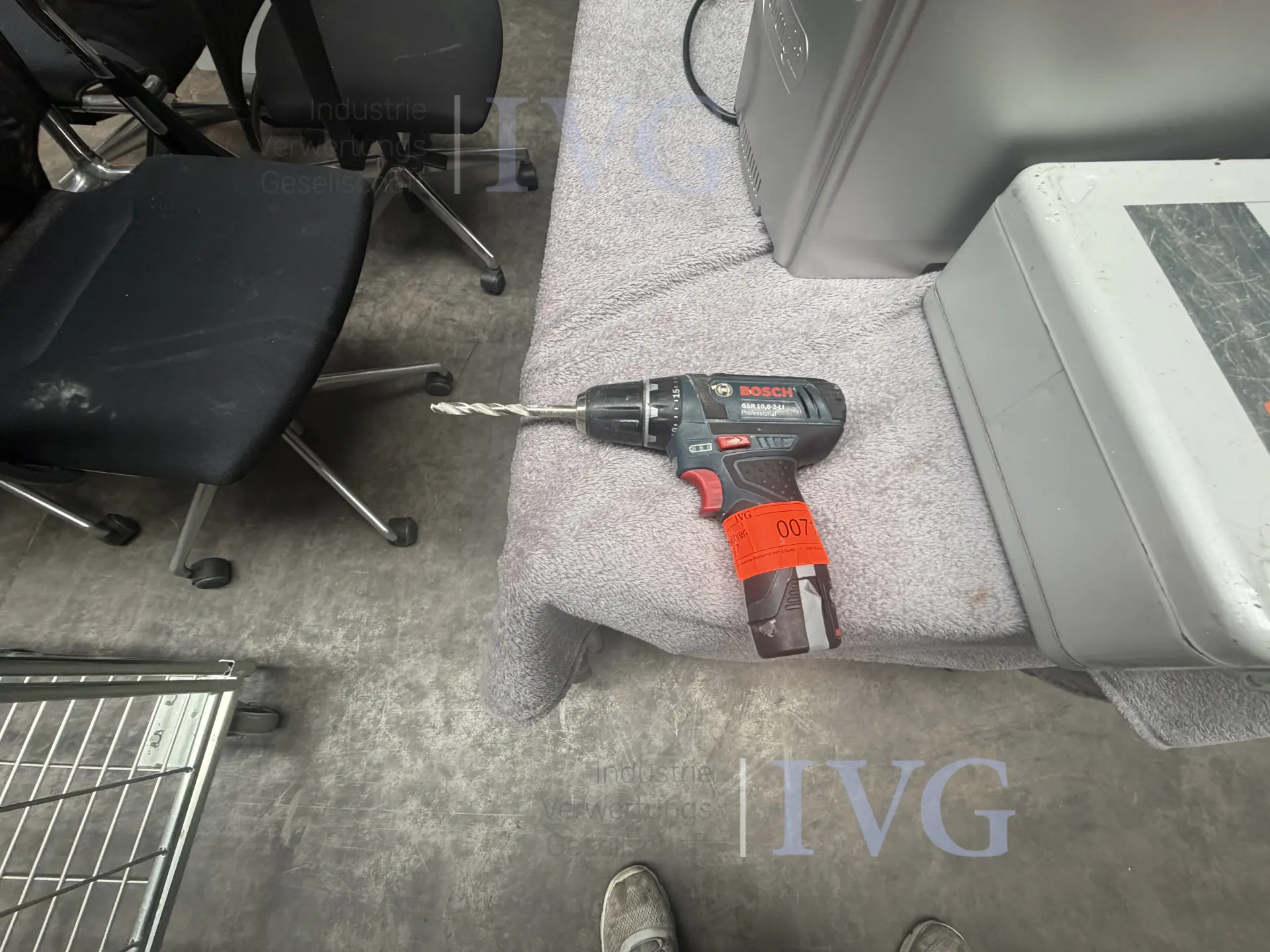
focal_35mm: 14
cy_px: 476
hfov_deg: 102.1
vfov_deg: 85.7
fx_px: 514
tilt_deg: -67.3
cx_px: 635
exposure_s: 1/121
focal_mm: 2.22
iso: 250
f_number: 2.2
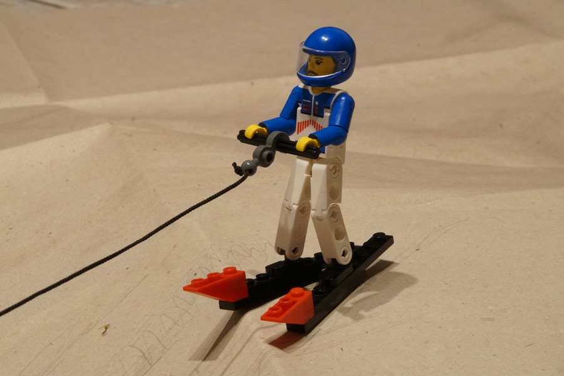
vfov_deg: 8.7
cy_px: 188
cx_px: 282
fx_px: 2467
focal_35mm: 158
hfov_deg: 13.0
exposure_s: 1/1.6
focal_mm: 105
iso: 1600
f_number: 22
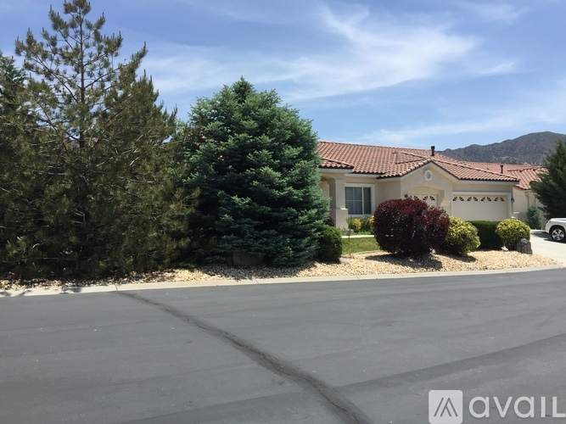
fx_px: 474
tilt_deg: +1.3
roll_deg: +0.0
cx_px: 283
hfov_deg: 61.7
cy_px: 212
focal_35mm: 29
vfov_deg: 48.2
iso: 32
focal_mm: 4.15
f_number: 2.2
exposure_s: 1/2326
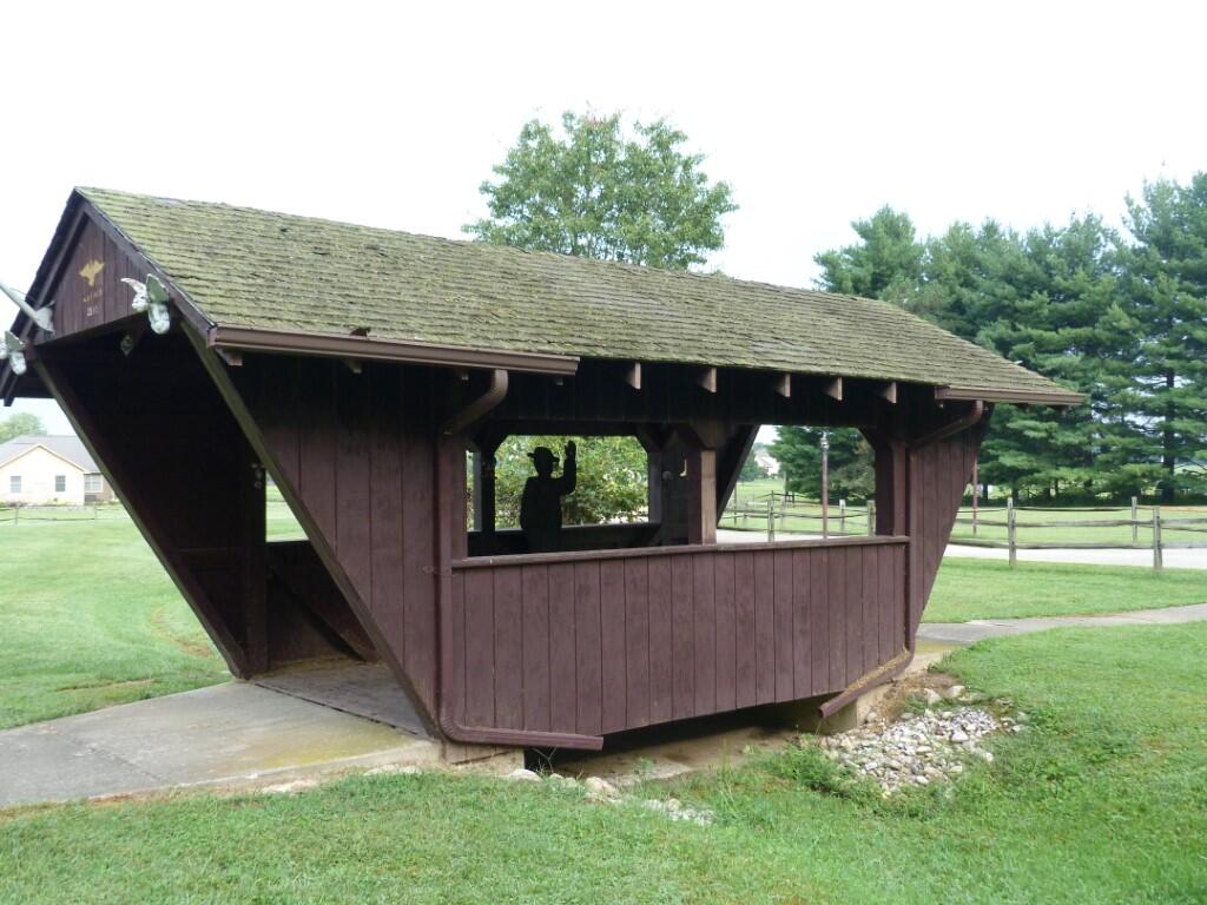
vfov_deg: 42.9
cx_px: 604
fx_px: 1151
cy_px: 452
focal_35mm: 33
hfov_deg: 55.4
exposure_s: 1/160
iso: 160
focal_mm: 5.9
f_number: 3
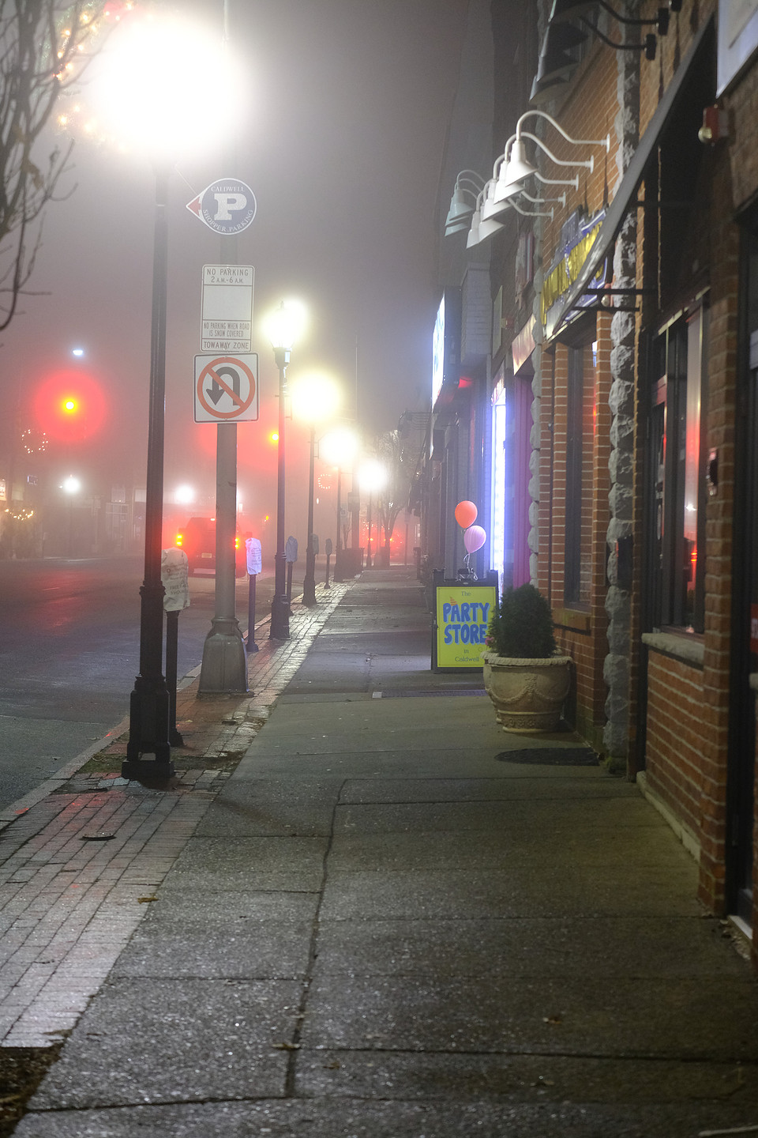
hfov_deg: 16.5
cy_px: 569
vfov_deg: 24.5
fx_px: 2621
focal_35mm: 83
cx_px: 379
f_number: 4
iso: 1600
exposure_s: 1/26
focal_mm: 55
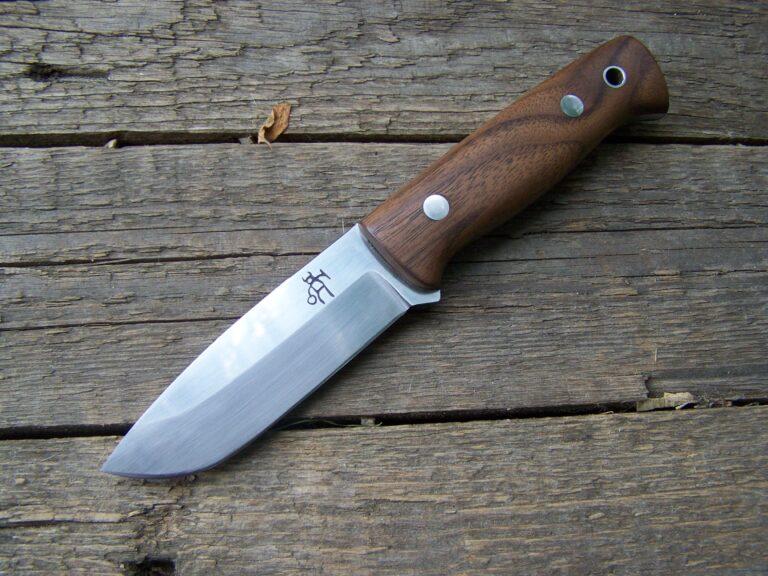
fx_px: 843
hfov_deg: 49.0
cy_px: 288
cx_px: 384
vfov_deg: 37.7
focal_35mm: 38
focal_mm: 6.3
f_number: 2.8
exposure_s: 1/60
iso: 125
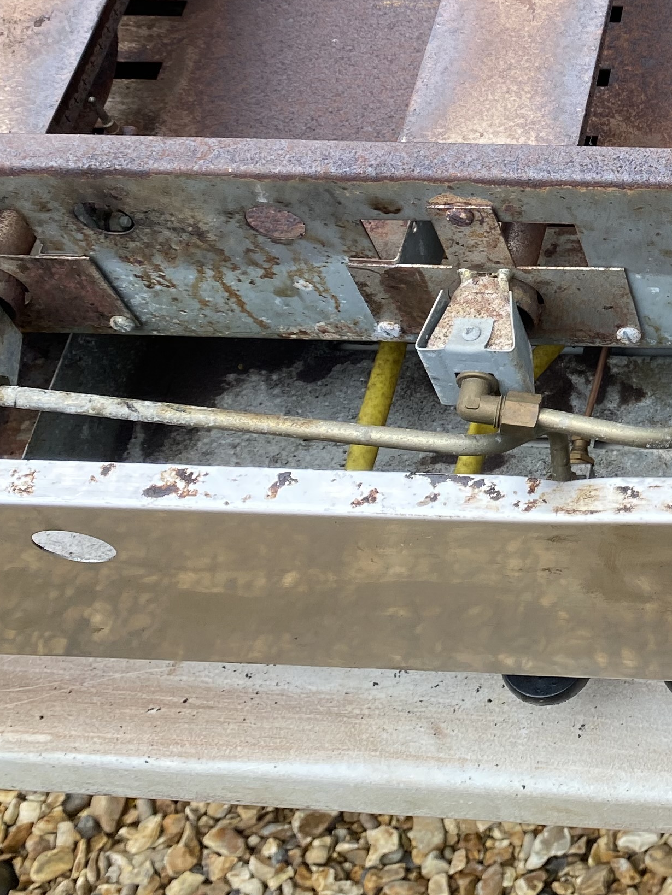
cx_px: 905
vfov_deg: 29.3
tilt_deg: -51.6
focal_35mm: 64
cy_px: 128
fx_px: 1656
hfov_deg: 20.6
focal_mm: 4.25
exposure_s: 1/404
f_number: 1.8
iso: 32
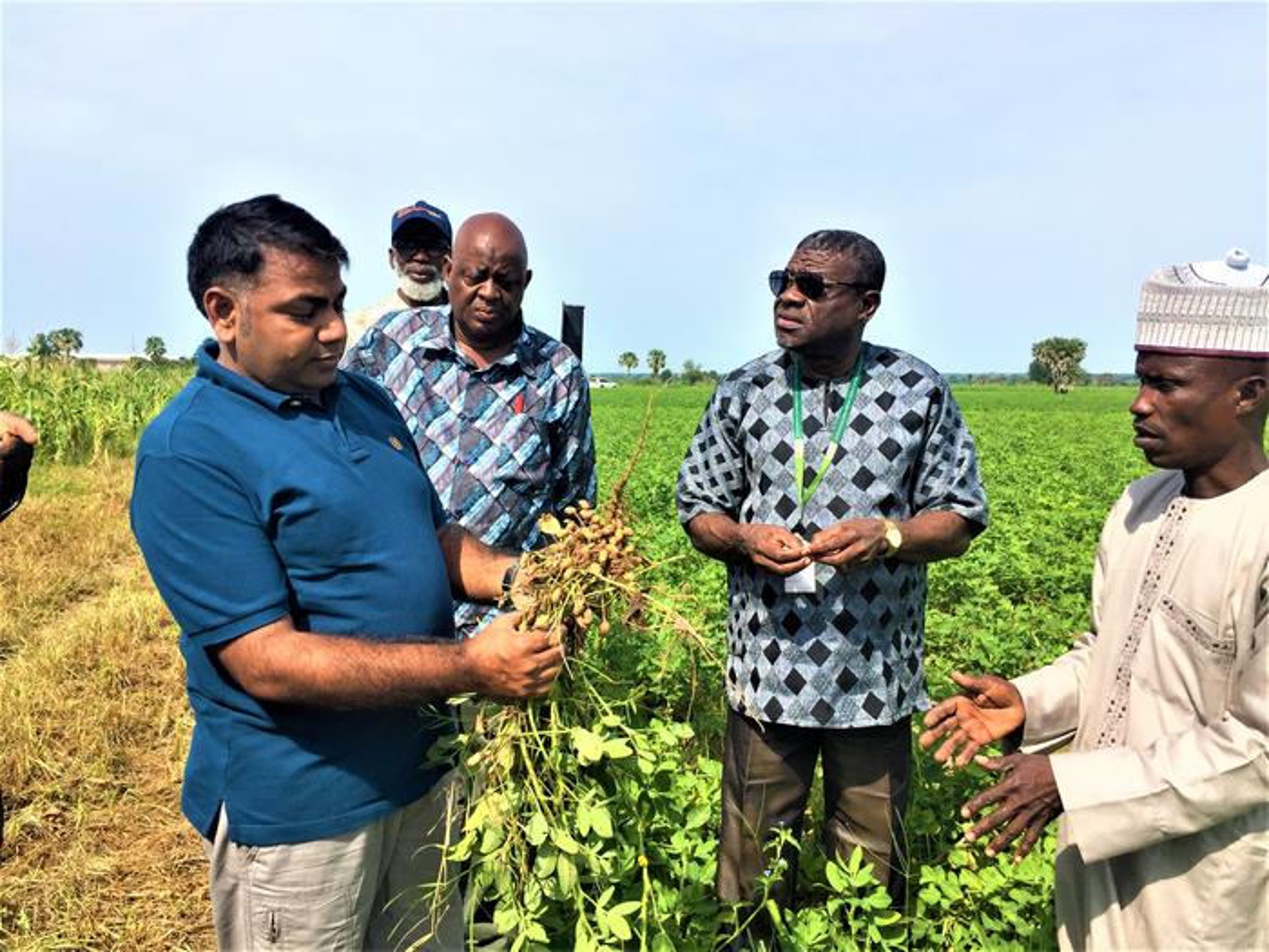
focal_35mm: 29
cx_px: 634
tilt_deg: -6.1
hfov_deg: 61.7
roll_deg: -0.7
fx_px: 1063
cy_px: 476
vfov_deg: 48.2
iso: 32
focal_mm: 4.15
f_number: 2.2
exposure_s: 1/1799
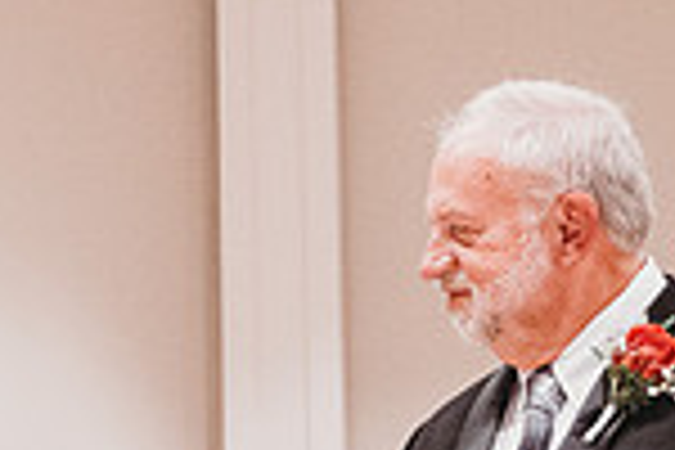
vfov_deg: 8.0
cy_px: 488
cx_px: -320
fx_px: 3187
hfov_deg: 11.6
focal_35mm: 170
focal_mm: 44
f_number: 4
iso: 6400
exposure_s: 1/200
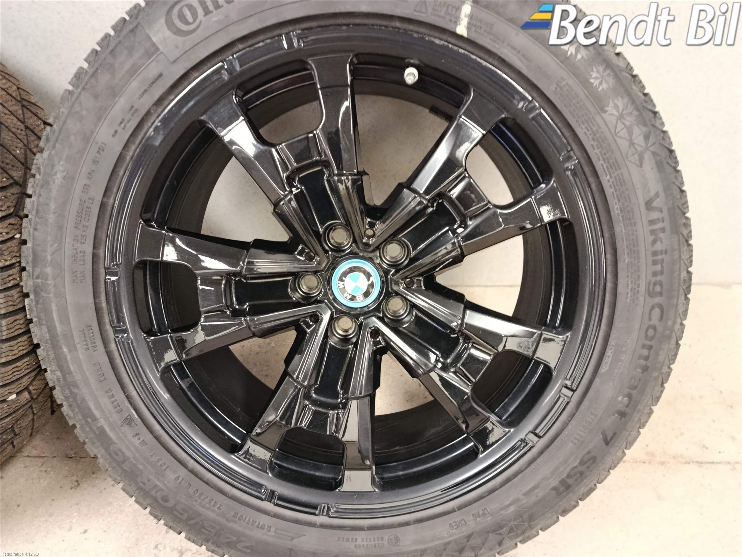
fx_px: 514
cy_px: 278
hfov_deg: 71.6
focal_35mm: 24
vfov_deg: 56.8
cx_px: 371
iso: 4018
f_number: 1.7
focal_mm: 5.24
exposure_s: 1/20
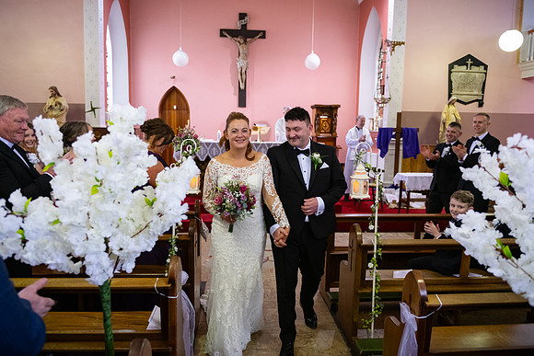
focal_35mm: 28
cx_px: 267
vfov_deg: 46.4
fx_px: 415
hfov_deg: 65.5
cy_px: 178
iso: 1250
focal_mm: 28
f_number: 3.5
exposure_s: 1/160
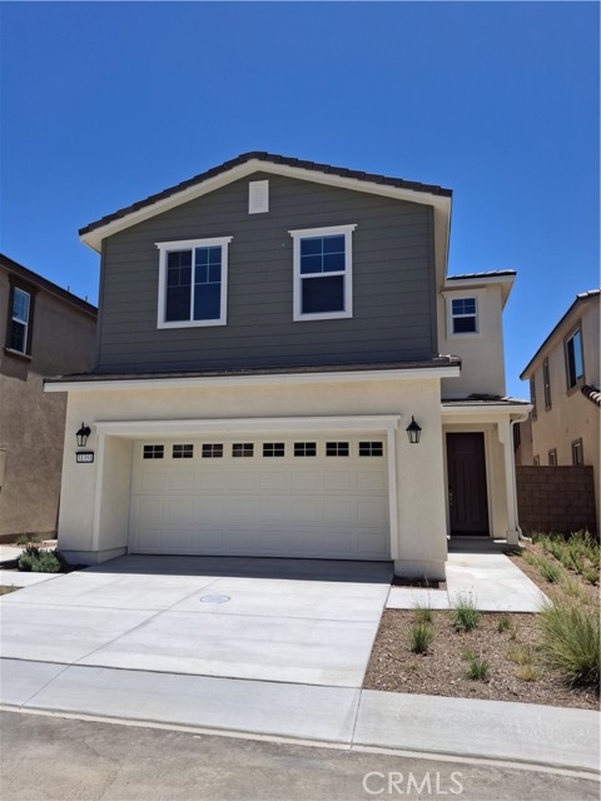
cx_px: 300
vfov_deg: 69.4
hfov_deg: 54.9
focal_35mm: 25
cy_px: 400
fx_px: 579
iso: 32
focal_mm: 4.69
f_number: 1.8
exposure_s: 1/1541
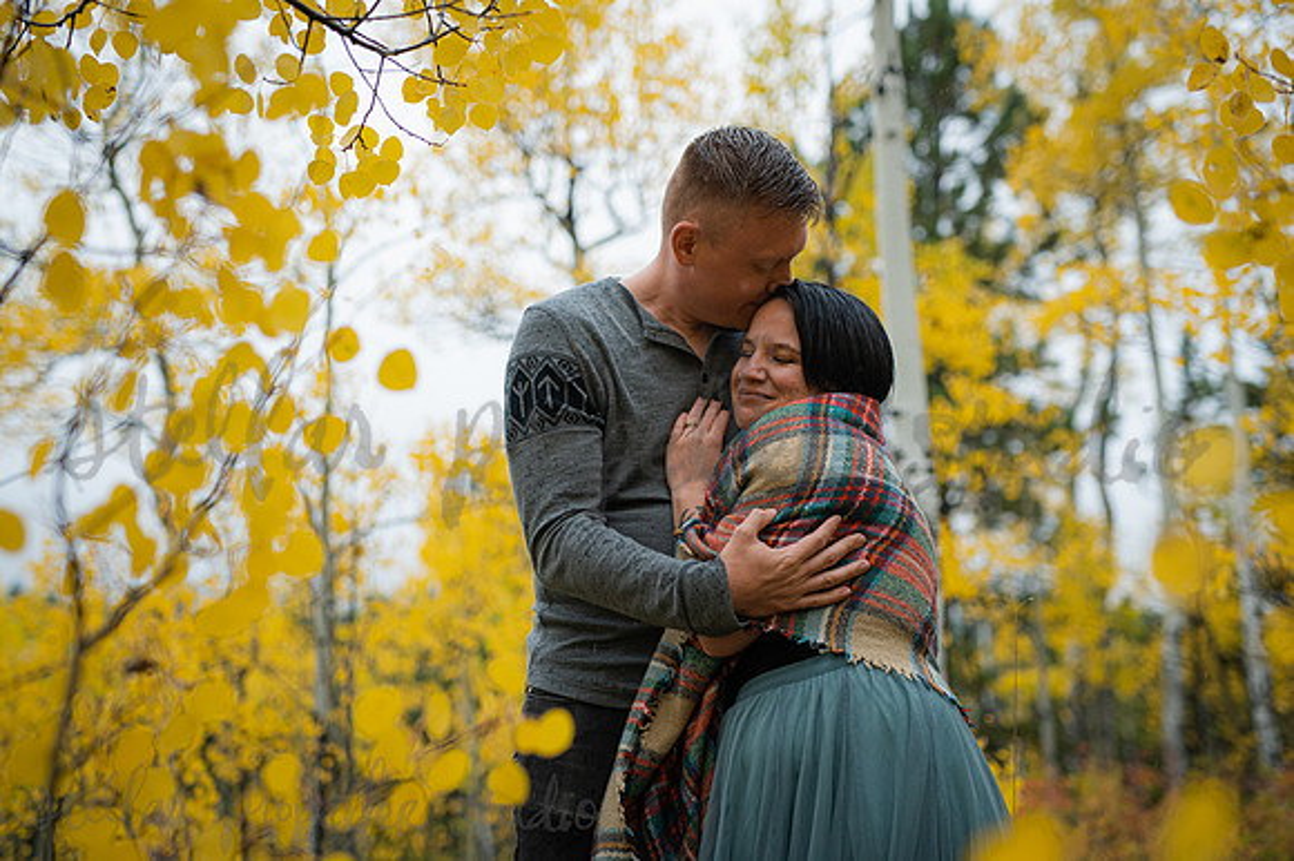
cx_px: 647
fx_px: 1796
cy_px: 430
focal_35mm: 50
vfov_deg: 27.0
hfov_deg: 39.6
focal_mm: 50
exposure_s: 1/640
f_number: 2.5
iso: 1250
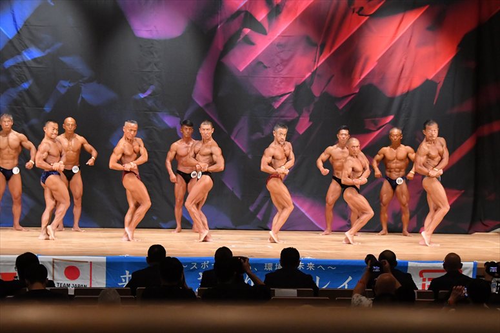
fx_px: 1708
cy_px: 166
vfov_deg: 11.1
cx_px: 250
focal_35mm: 123
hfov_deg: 16.7
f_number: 5.6
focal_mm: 82
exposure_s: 1/400
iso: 7200
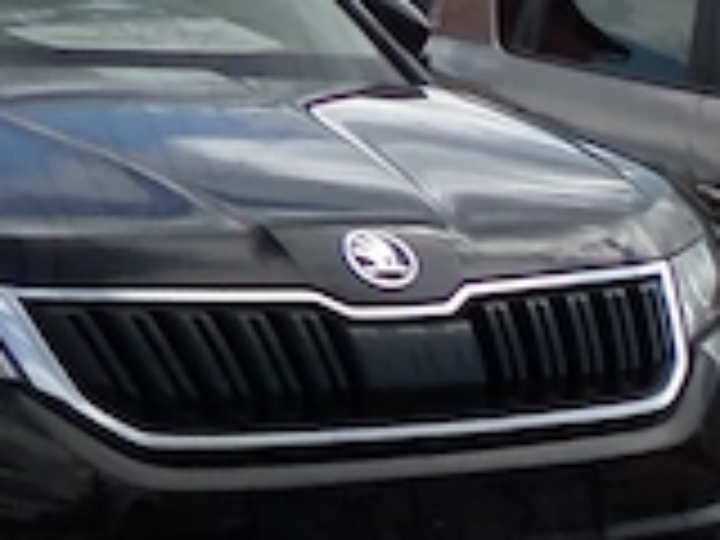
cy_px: 1202
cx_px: 1976
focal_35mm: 150
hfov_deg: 10.4
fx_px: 3120
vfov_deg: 9.1
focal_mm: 4.3
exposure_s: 1/1000
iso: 80
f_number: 3.1
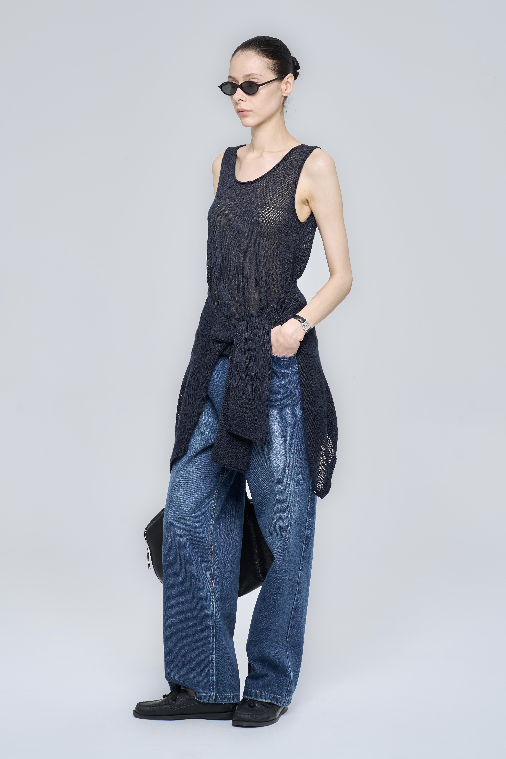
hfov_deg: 16.1
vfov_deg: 23.9
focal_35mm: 85
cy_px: 380
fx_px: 1792
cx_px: 253
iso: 200
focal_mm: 85
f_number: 8
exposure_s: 1/125
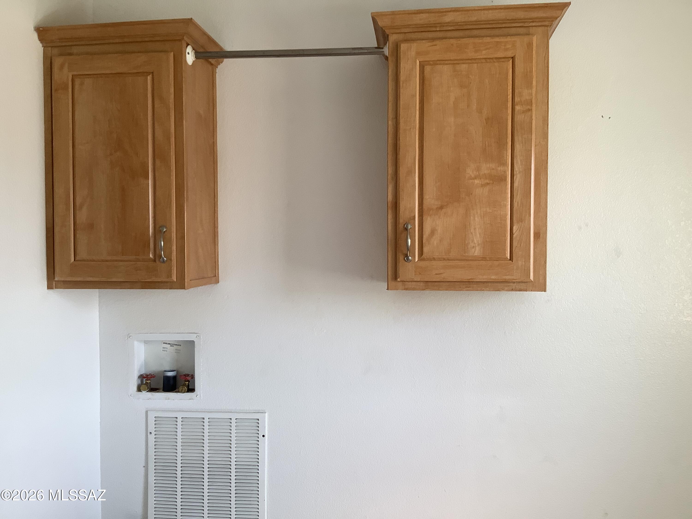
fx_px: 620
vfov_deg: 45.4
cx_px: 346
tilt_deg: -2.9
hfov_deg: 58.4
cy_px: 260
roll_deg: +1.0
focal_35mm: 31
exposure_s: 1/60
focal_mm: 3.3
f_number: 2.4
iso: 50
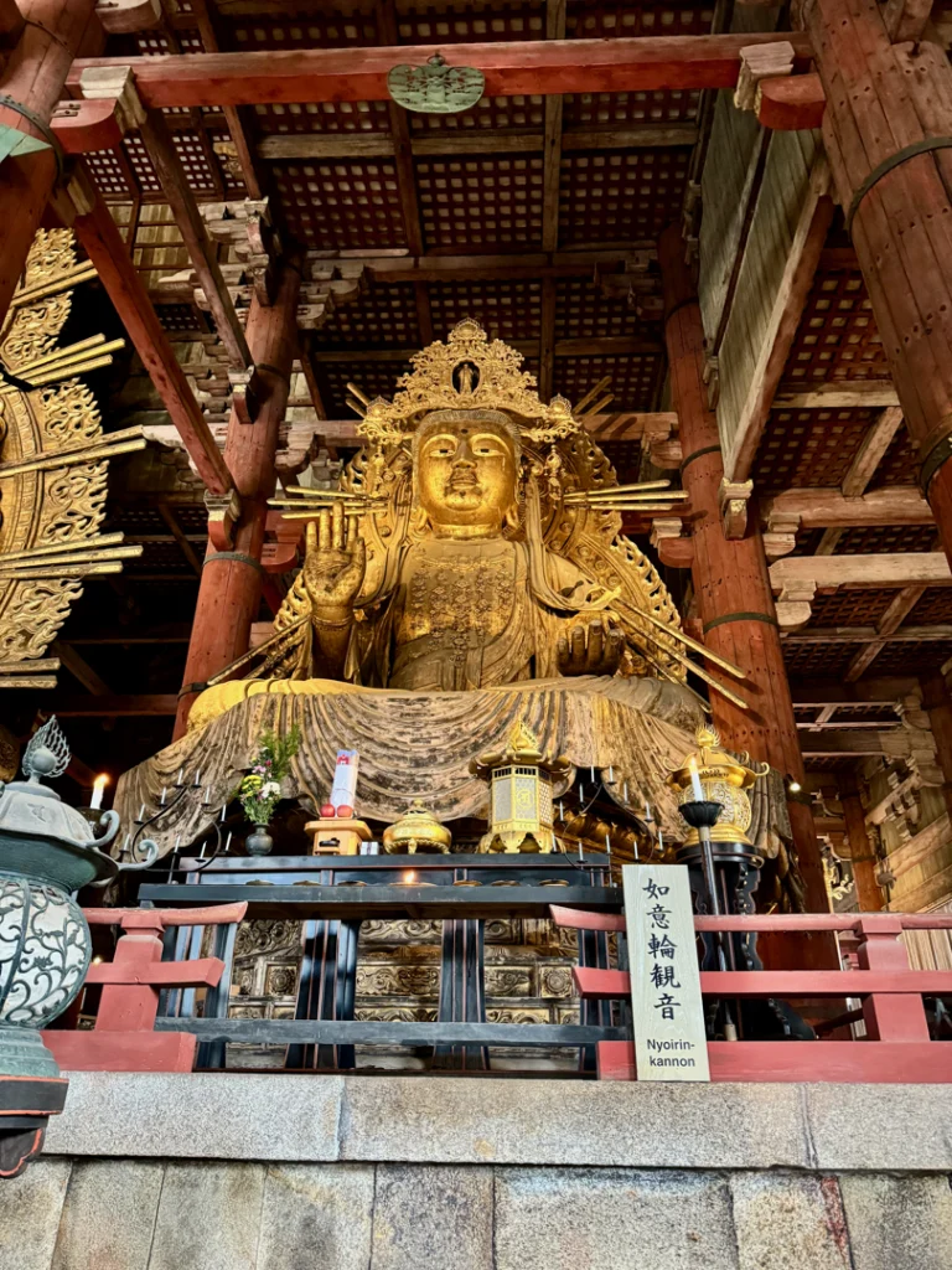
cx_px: 476
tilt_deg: +28.7
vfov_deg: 71.6
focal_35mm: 24
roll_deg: -0.6
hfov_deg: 56.8
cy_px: 635
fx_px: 880
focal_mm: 6.86
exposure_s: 1/43
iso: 800
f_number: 1.78
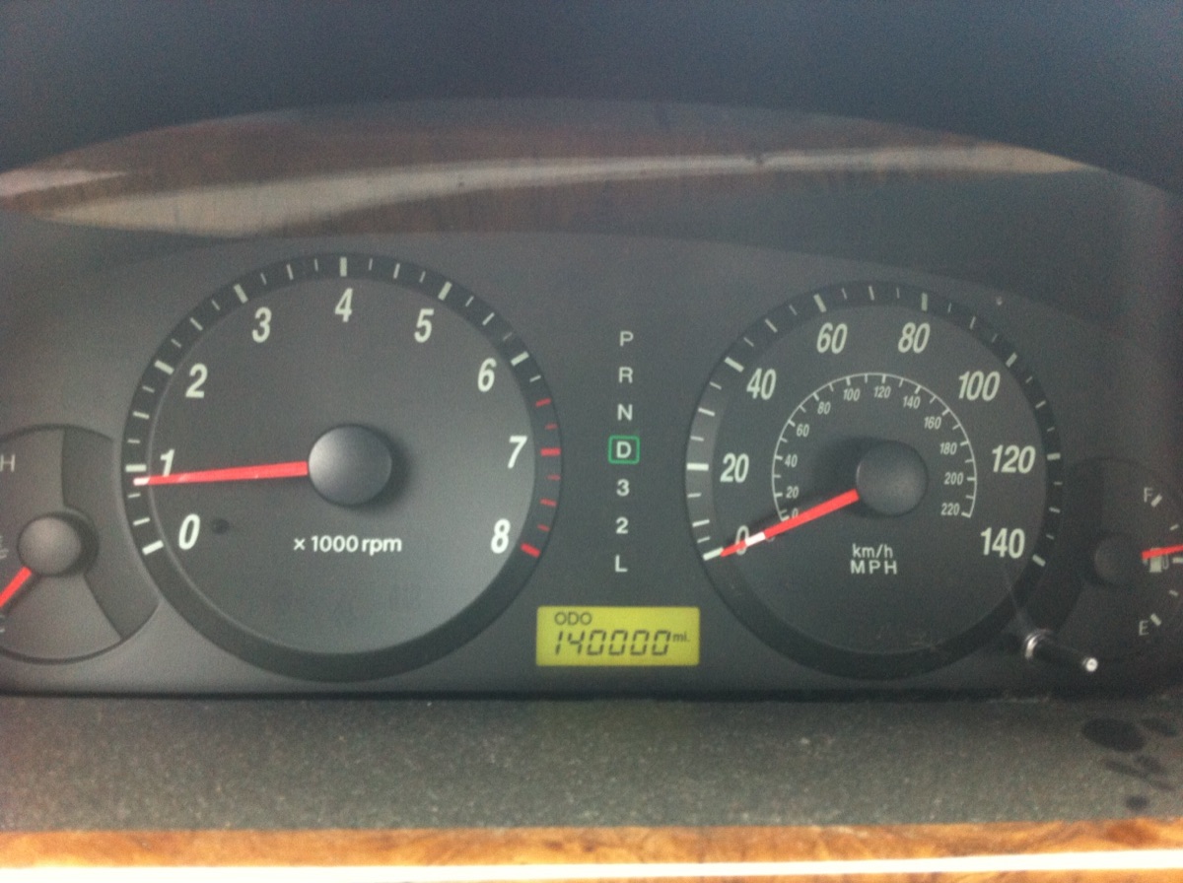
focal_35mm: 35
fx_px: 1194
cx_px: 592
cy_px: 442
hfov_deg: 52.7
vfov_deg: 40.6
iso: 200
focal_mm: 3.85
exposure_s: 1/15
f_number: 2.8
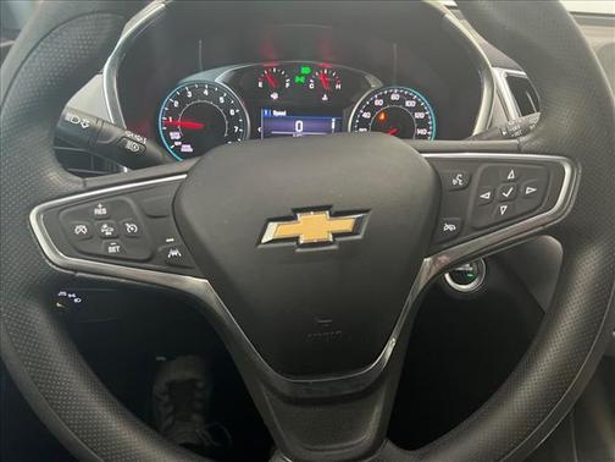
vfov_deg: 53.1
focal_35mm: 26
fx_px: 462
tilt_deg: -26.9
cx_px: 308
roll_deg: -3.2
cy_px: 231
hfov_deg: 67.3
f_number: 1.5
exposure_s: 1/40
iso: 400
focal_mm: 5.7
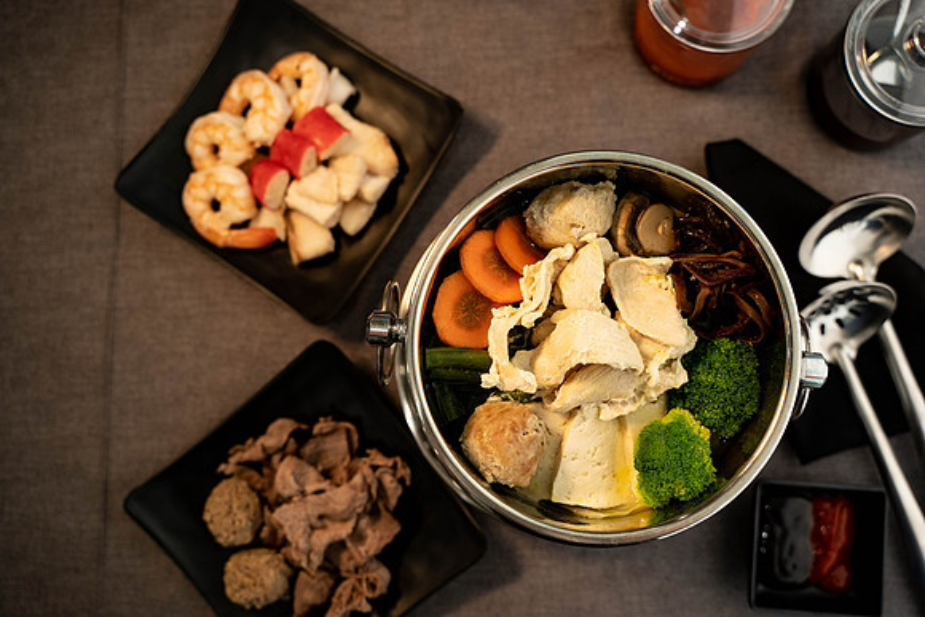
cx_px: 462
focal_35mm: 33
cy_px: 308
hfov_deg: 57.2
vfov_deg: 40.0
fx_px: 848
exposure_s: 1/160
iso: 800
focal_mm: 33
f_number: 4
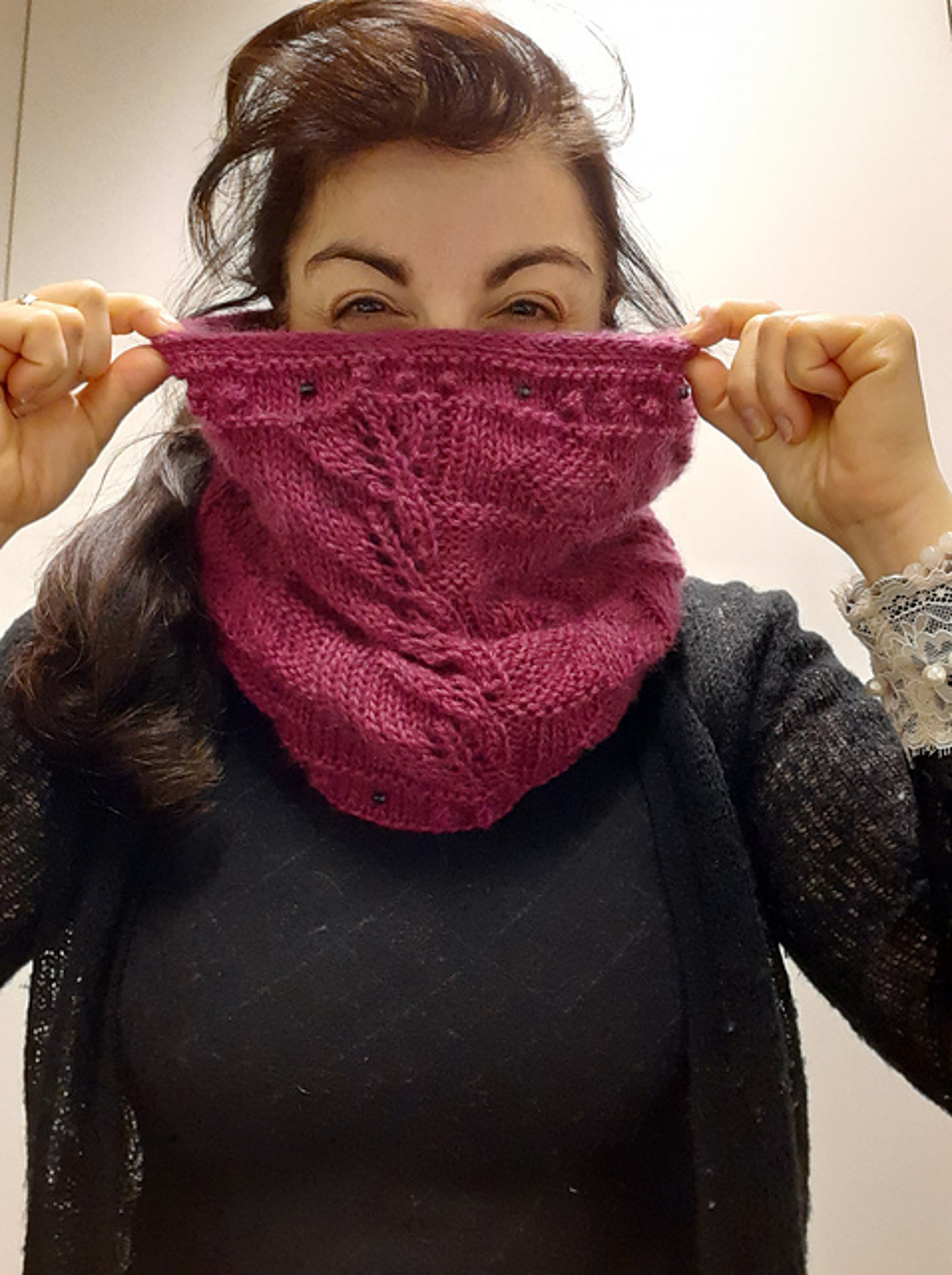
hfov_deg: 45.3
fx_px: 1140
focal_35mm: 31
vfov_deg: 58.4
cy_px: 638
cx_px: 476
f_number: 2
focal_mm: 3.75
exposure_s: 1/25
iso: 1000
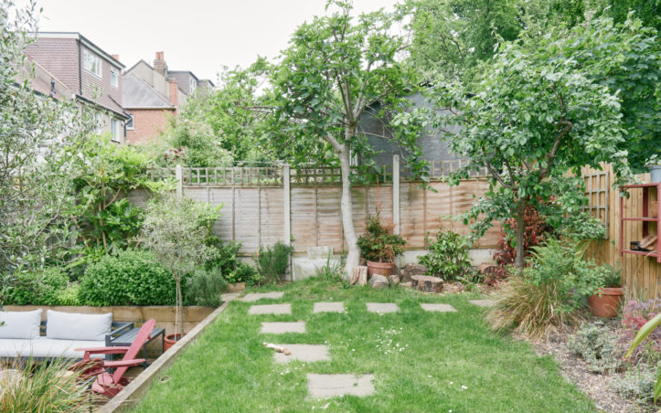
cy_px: 221
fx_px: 468
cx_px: 319
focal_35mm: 26
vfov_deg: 47.6
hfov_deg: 70.4
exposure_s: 1/20
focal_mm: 16
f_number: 11
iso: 160
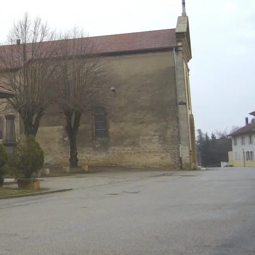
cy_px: 71
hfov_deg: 26.3
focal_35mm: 62
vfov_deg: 27.4
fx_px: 517
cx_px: 3
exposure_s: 1/320
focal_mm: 5.8
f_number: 2.8
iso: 80
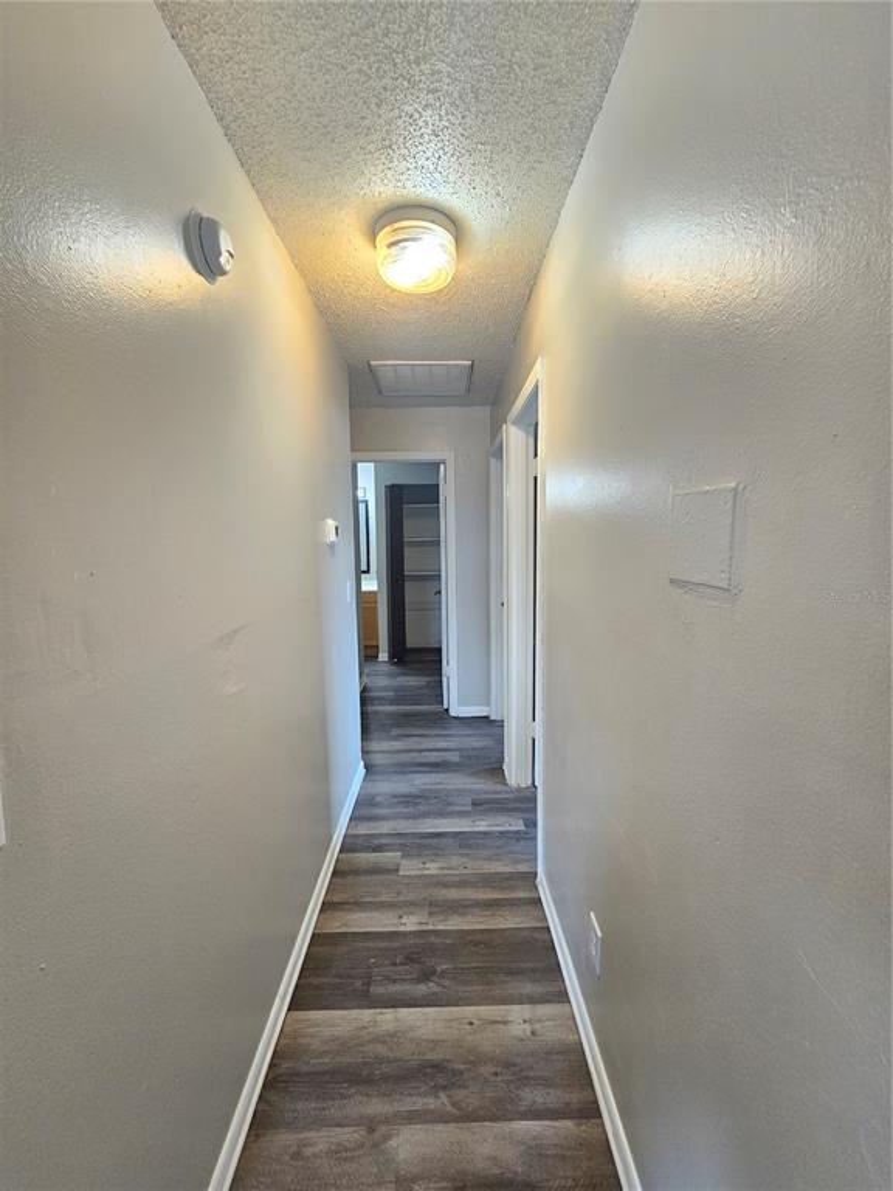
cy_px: 596
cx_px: 446
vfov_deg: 106.2
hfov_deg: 89.9
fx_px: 447
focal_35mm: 13
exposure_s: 1/60
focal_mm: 2.2
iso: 320
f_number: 2.2
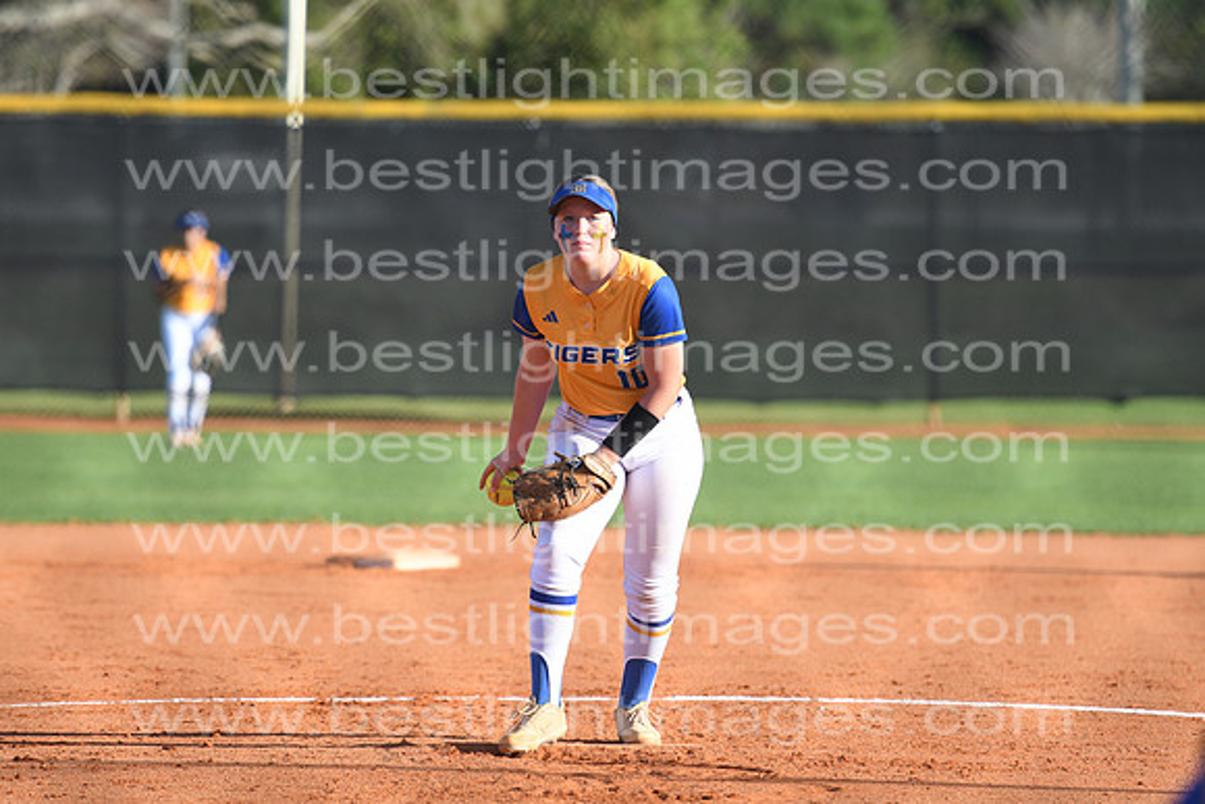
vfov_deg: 4.8
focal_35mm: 285
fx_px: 9541
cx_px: 602
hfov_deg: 7.2
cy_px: 402
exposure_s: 1/2500
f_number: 4
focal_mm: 190
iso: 250
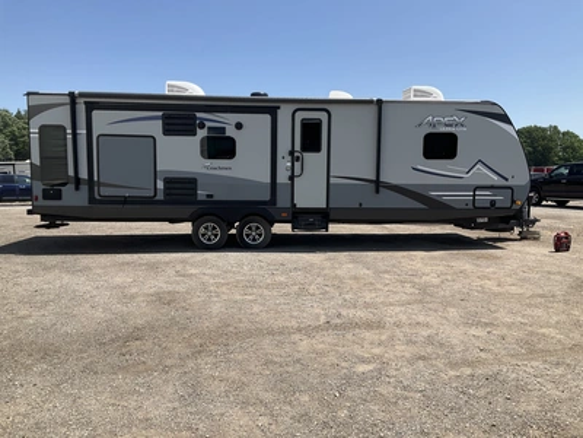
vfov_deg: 48.2
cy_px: 219
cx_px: 292
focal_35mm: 29
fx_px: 488
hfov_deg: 61.7
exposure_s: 1/1848
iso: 25
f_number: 1.8
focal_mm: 3
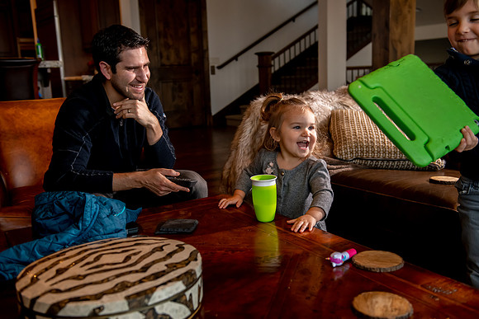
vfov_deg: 35.0
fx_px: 507
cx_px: 239
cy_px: 159
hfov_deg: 50.6
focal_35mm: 38
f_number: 4
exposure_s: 1/250
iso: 2000
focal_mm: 38
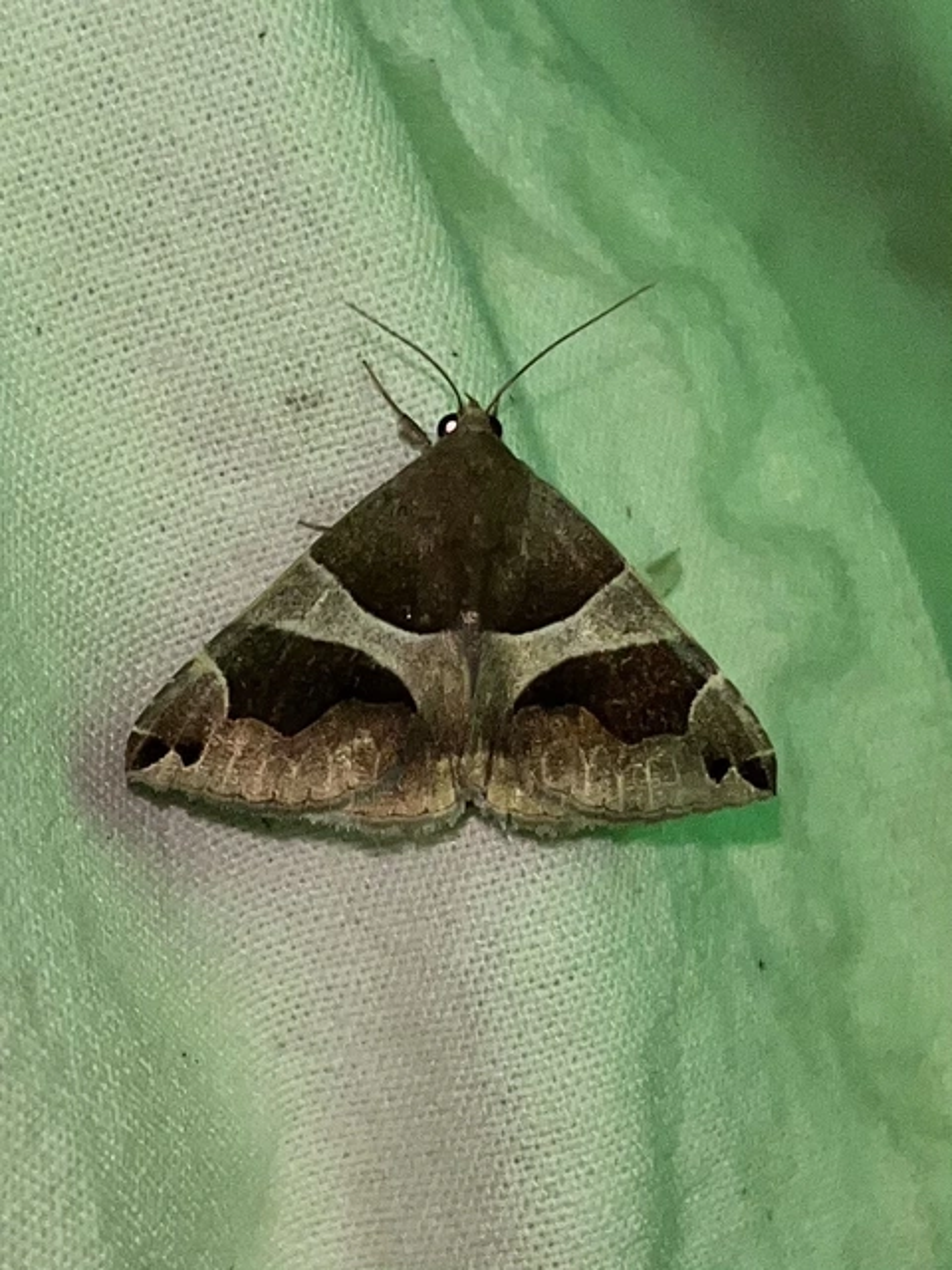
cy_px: 635
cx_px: 476
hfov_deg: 53.1
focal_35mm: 26
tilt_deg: -1.0
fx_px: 953
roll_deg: +27.2
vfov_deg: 67.3
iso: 32
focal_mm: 5.1
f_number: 1.6
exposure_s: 1/82
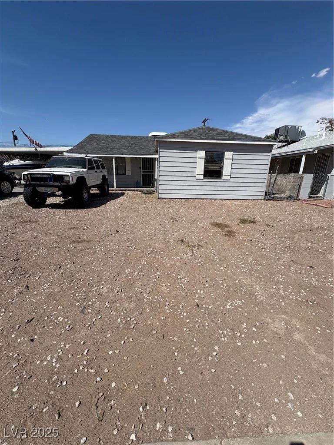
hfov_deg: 85.7
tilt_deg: -15.3
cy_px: 222
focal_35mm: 14
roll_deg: -1.7
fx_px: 180
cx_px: 167
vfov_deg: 102.1
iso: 50
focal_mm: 2.22
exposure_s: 1/3546
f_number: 2.2
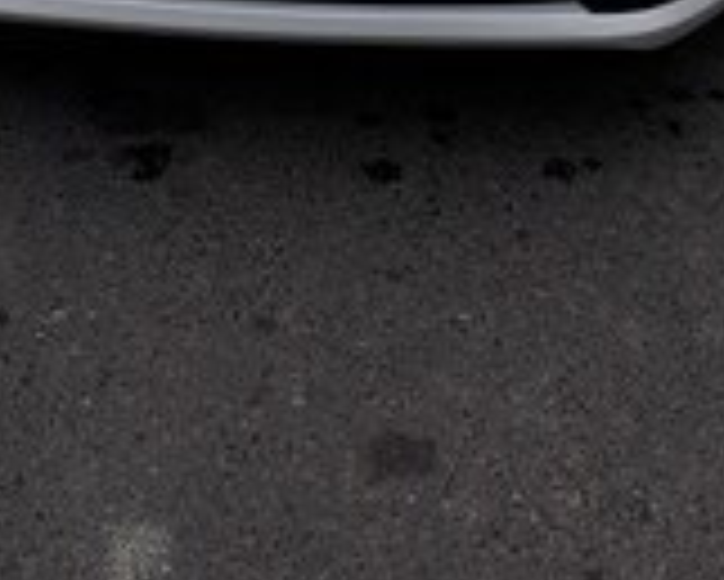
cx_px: 324
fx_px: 1737
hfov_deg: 23.5
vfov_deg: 16.1
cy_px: -450
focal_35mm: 81
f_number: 1.9
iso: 40
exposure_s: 1/302
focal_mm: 3.6
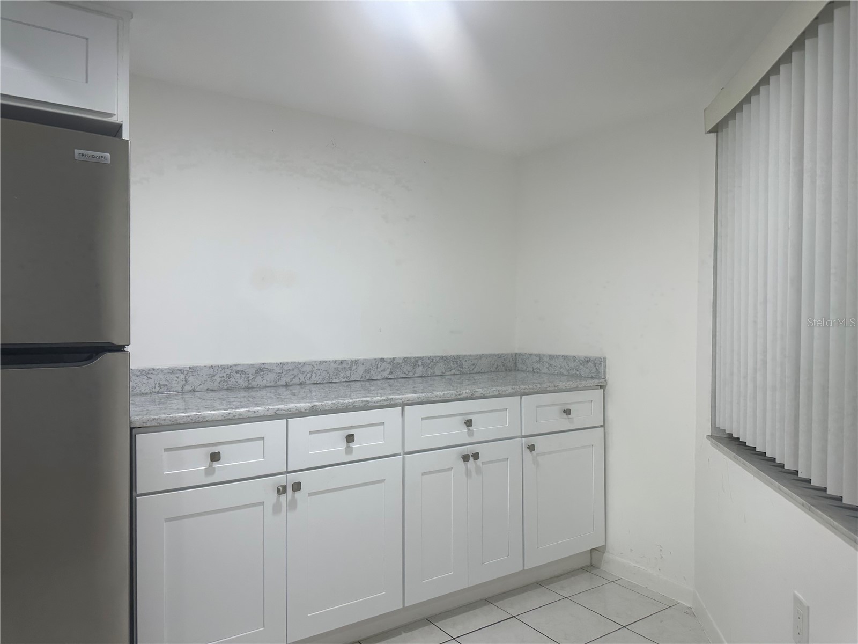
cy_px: 322
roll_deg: -1.0
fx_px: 595
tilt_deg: -0.2
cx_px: 429
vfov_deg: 56.8
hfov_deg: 71.6
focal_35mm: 24
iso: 80
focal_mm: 6.86
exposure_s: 1/120
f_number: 1.78
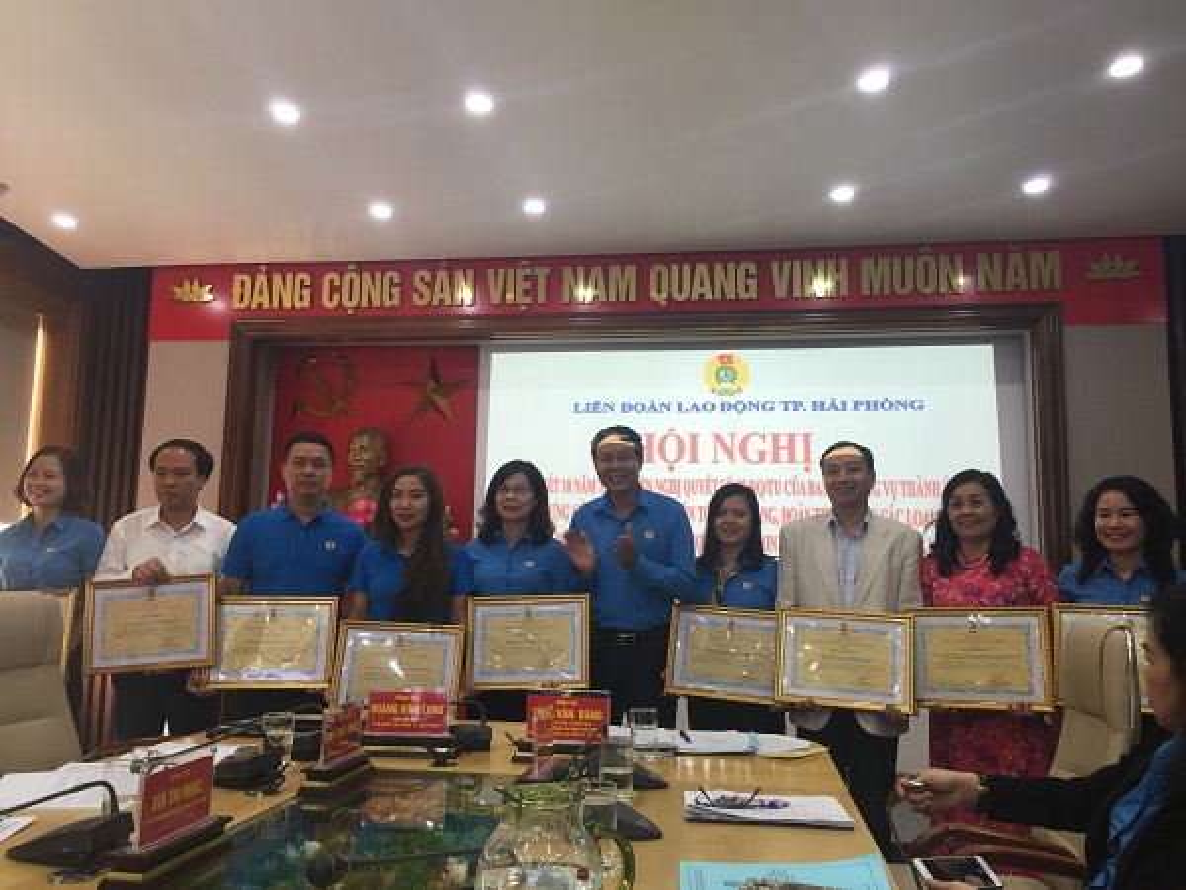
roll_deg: -3.3
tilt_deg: +9.4
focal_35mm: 29
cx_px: 593
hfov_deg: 61.7
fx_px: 994
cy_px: 445
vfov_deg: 48.2
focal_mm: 4.15
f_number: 2.2
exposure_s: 1/33
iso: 32
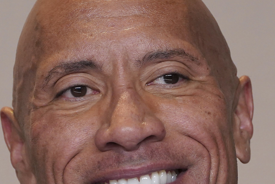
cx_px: 152
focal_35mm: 970
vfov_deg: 1.4
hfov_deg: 2.1
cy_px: 216
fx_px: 7410
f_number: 5.6
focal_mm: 297
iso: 3200
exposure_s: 1/500
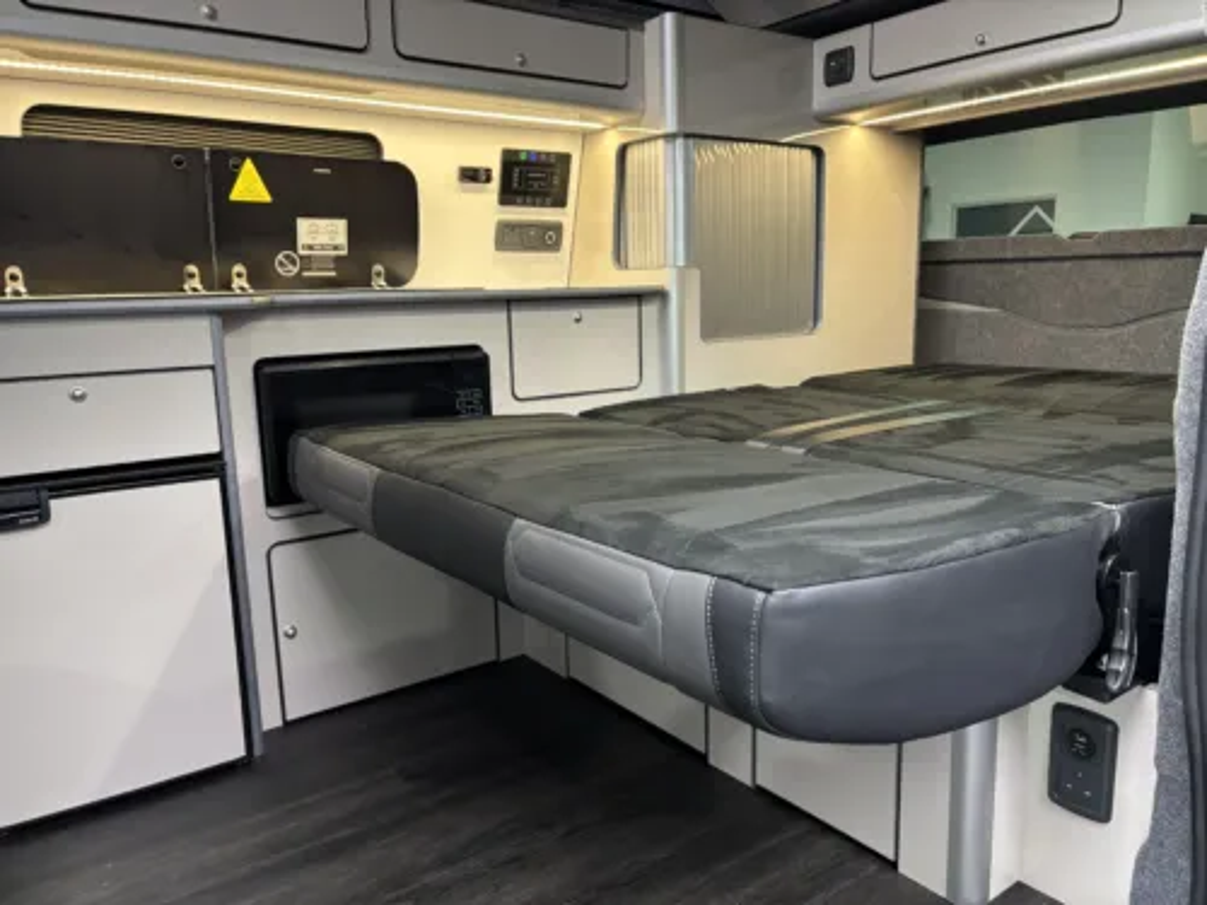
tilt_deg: -10.3
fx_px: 907
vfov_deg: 53.1
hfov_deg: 67.3
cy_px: 452
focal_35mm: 26
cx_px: 604
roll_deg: +0.4
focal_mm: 5.96
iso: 250
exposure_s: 1/50
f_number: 1.6
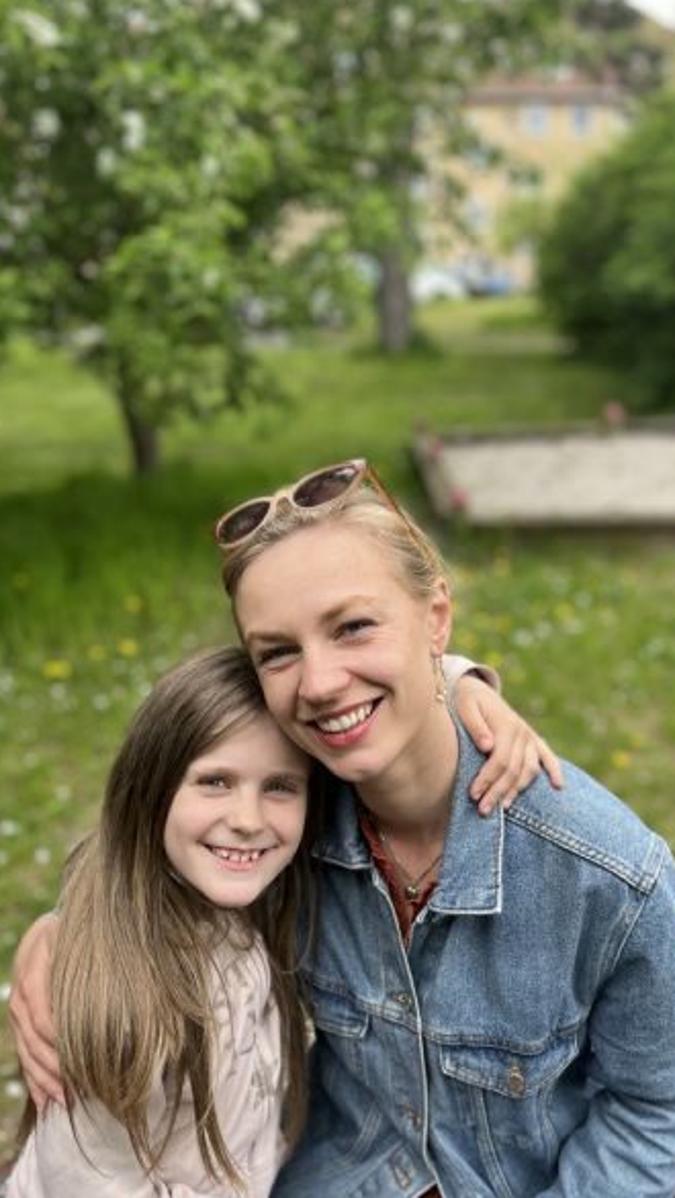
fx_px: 922
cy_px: 603
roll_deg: -0.7
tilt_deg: -18.5
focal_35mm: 29
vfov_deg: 66.1
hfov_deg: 40.2
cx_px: 315
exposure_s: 1/467
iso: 50
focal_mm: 5.1
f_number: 1.6
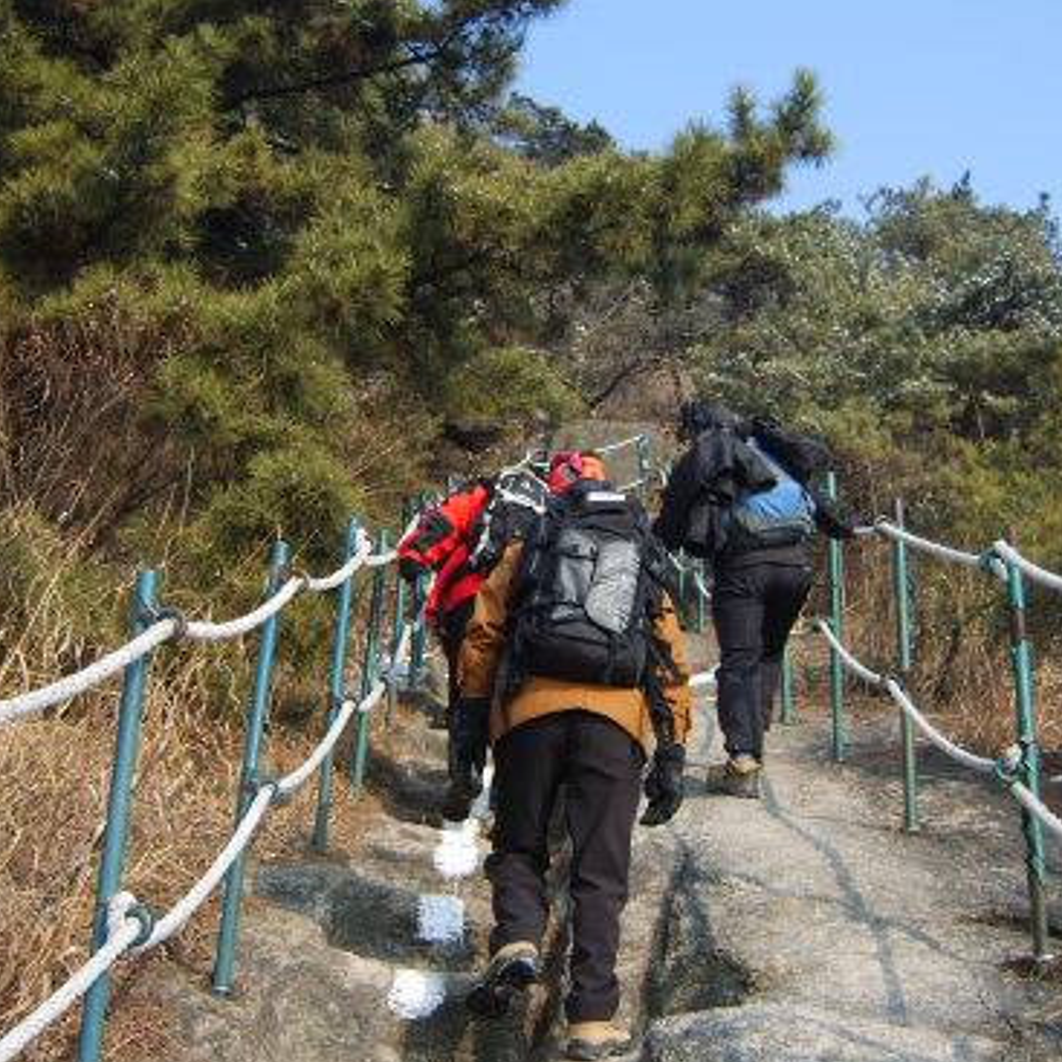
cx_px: 535
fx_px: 1874
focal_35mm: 54
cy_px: 480
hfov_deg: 31.6
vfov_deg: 31.6
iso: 50
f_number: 2.8
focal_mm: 7.4
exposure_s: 1/750
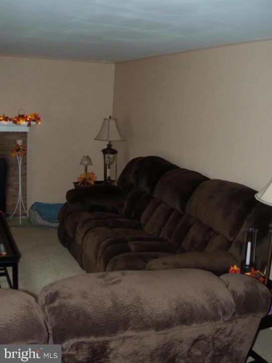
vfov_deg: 49.0
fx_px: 398
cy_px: 174
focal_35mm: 38
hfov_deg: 37.7
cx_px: 143
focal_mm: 6.4
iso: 200
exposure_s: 1/30
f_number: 3.6
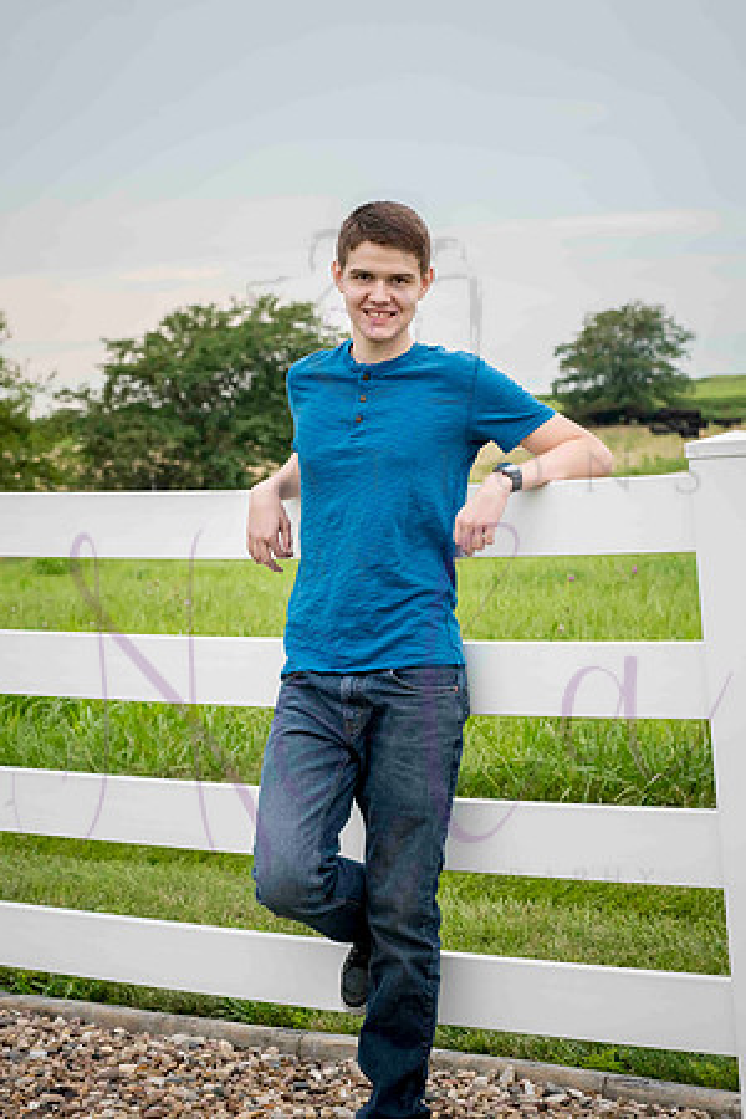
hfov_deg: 14.9
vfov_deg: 22.1
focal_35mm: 92
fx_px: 2859
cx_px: 373
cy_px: 560
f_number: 10
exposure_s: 1/320
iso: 640
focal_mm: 92
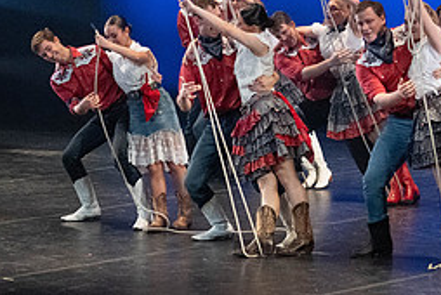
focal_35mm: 192
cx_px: 210
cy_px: 112
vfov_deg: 7.2
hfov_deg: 10.7
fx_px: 2355
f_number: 2.8
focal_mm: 70
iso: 5000
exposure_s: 1/800
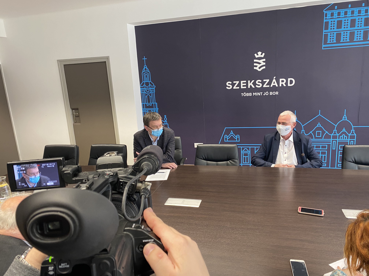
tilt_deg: -13.3
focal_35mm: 26
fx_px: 277
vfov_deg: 53.1
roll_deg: +4.2
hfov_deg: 67.3
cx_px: 184
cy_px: 138
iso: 125
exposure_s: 1/50
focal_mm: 4.25
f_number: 1.8
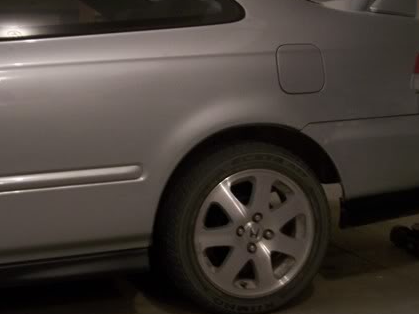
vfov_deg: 25.2
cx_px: 239
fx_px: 702
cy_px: 153
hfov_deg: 33.2
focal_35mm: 58
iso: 160
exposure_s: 1/8
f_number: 2.8
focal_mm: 6.3
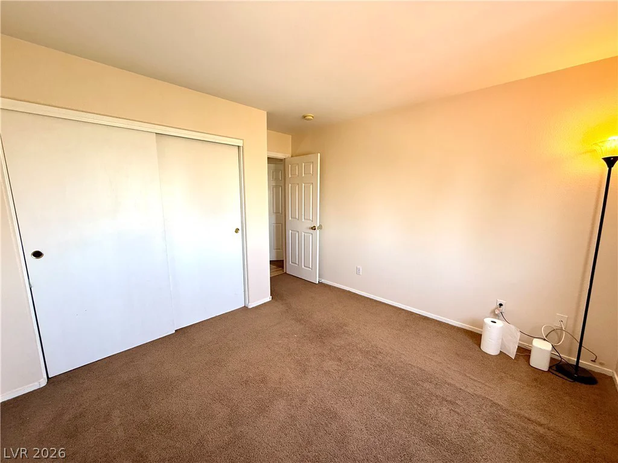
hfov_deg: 102.1
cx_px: 309
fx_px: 250
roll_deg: -0.6
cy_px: 232
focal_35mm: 14
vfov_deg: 85.7
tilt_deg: -7.8
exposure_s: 1/120
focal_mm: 2.22
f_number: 2.2
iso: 160
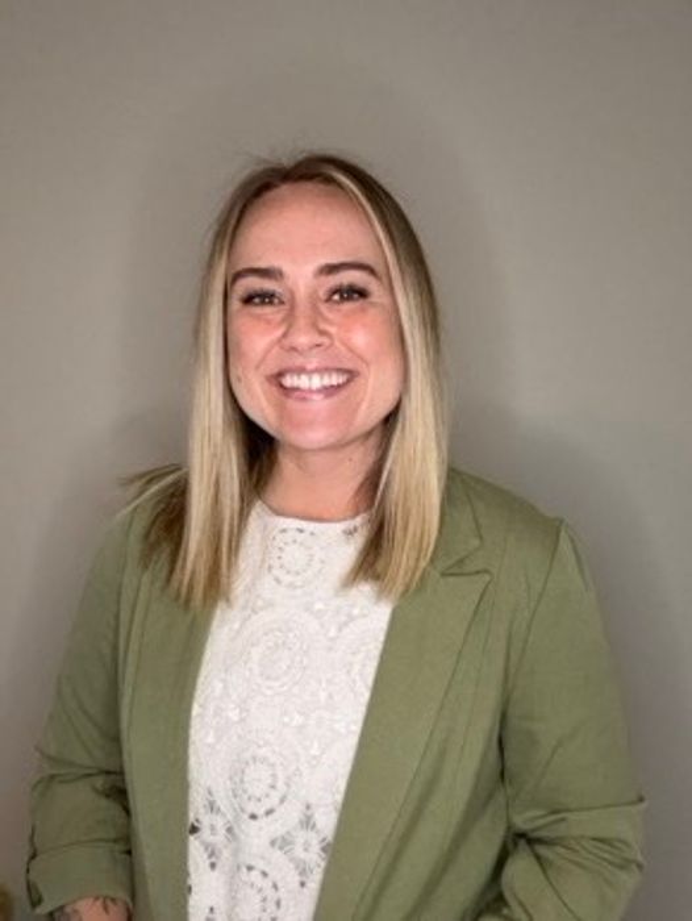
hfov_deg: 46.8
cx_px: 346
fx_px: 799
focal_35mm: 30
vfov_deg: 59.9
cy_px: 460
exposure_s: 1/60
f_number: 1.9
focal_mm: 2.69
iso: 160
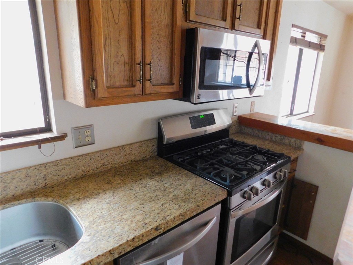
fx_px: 235
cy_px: 132
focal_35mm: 23
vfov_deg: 58.9
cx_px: 176
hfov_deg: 73.9
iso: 400
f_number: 3
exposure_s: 1/10
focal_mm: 4
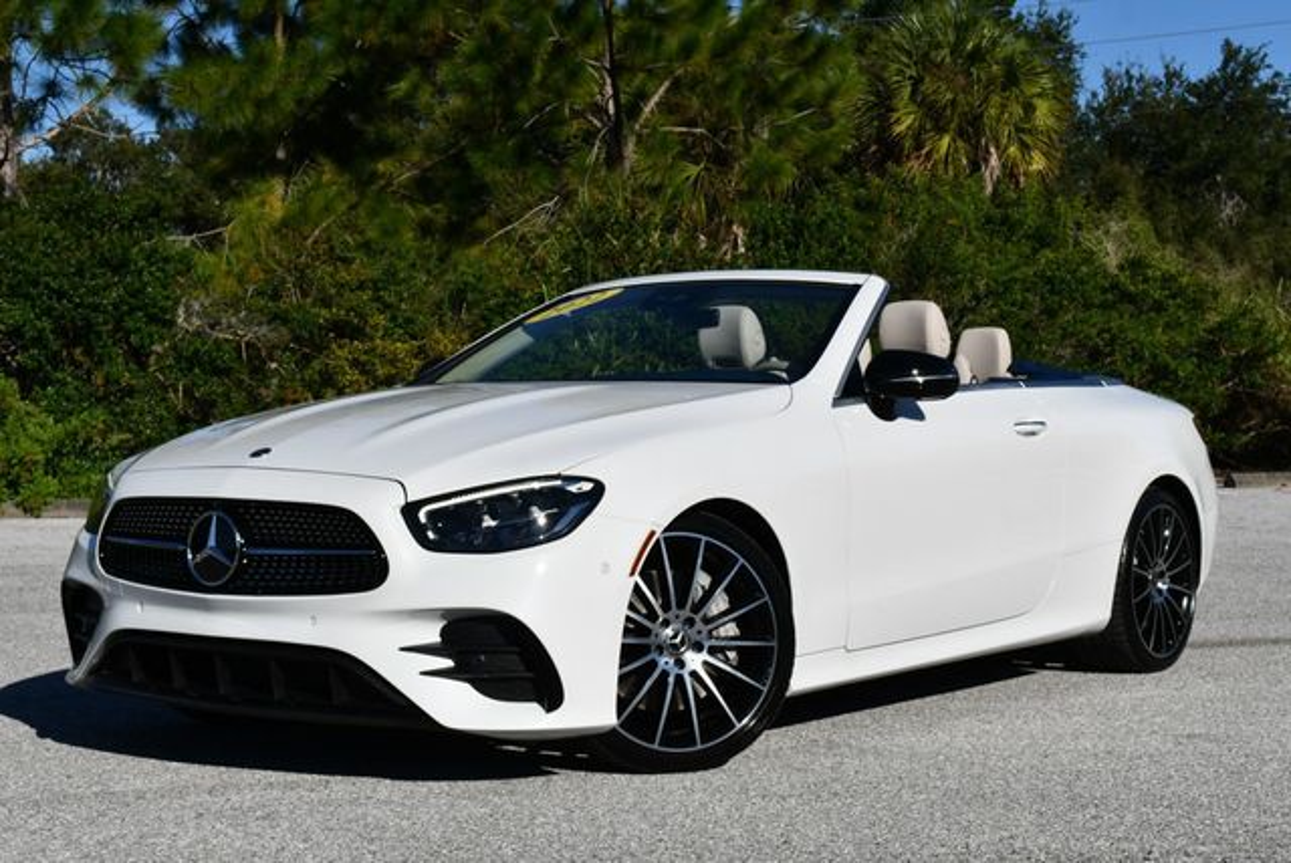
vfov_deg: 22.7
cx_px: 646
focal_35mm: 60
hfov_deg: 33.4
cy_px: 432
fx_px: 2154
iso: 100
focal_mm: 30
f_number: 10
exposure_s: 1/400
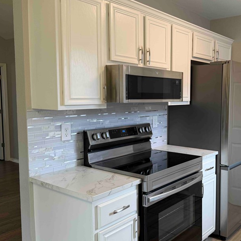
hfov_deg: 45.1
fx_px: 284
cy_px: 120
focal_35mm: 36
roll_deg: +0.1
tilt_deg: -5.8
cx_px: 168
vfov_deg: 46.0
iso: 80
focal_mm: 6.76
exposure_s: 1/120
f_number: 1.78
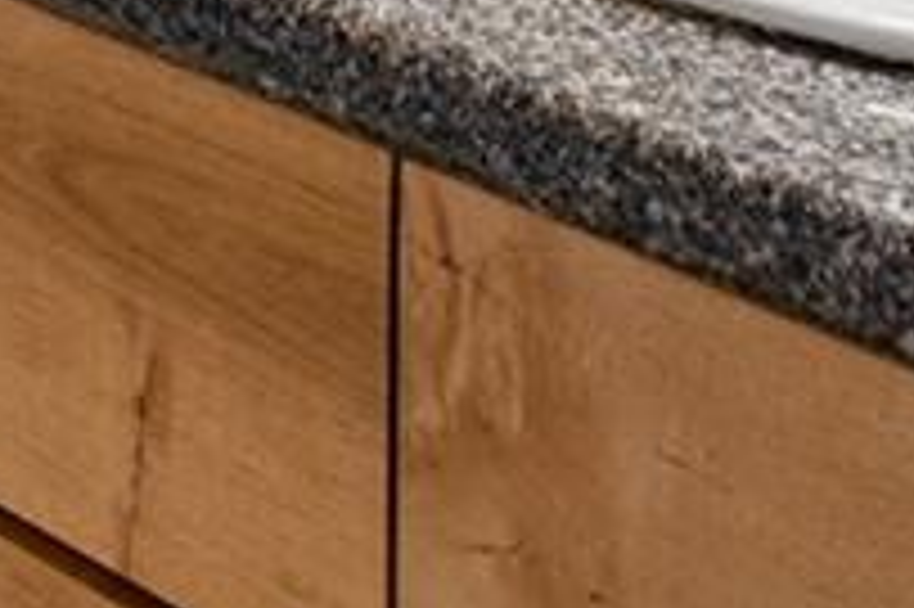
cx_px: -347
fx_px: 3196
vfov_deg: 8.8
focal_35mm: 126
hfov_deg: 15.3
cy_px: -1275
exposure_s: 1/2.5
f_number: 9
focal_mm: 16
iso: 200
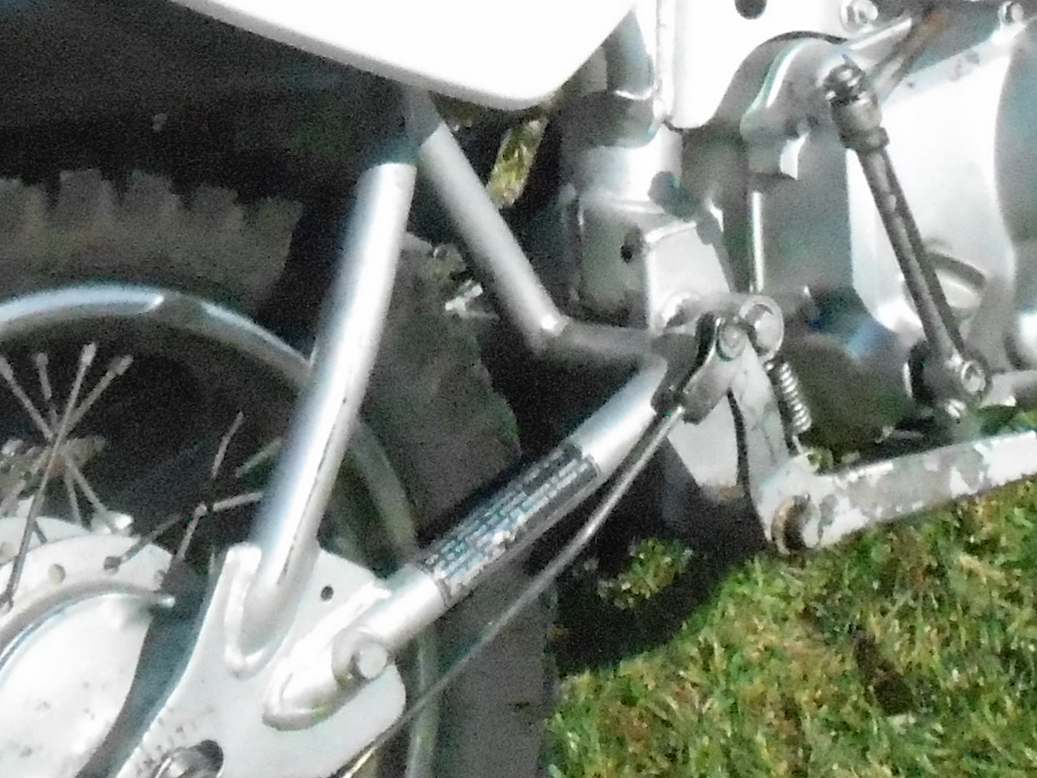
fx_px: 3175
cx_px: 510
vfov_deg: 13.4
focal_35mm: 106
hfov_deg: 18.5
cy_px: -281
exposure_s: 1/2000
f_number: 11
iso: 1600
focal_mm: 4.7
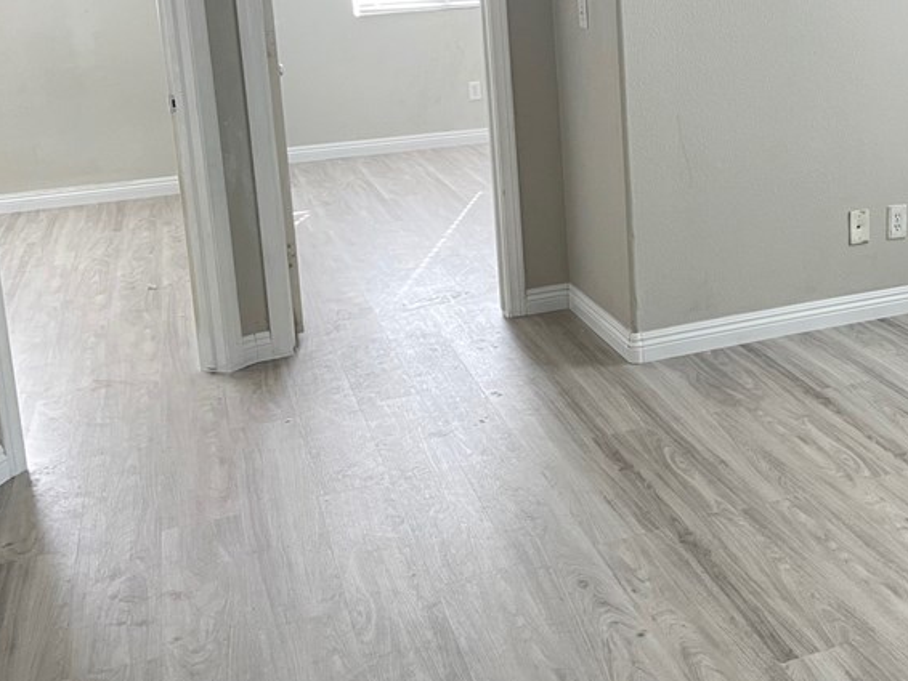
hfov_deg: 38.8
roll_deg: +2.0
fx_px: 1233
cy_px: 141
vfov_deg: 30.2
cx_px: 736
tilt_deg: -9.8
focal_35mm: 47
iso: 125
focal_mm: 4.2
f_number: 1.6
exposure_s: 1/74
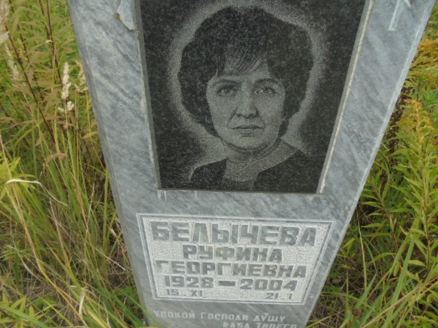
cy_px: 164
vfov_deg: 53.1
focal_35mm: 26
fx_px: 329
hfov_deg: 67.3
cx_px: 219
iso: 100
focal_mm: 4.6
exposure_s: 1/400
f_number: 3.5
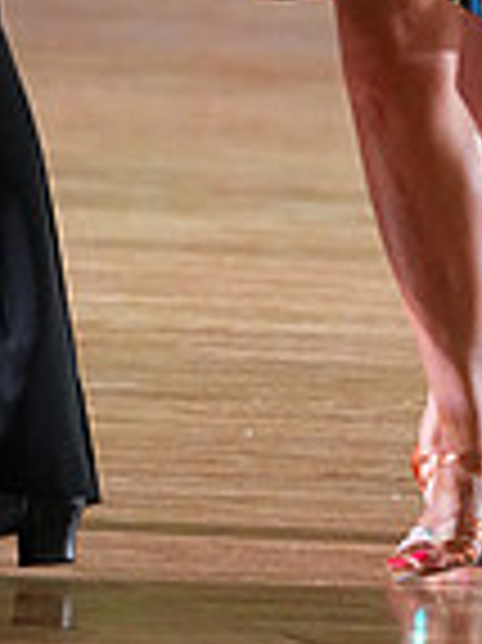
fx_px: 12495
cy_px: -491
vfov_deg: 2.9
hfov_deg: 2.2
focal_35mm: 672
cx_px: 358
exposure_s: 1/400
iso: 8000
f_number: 4
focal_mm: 172
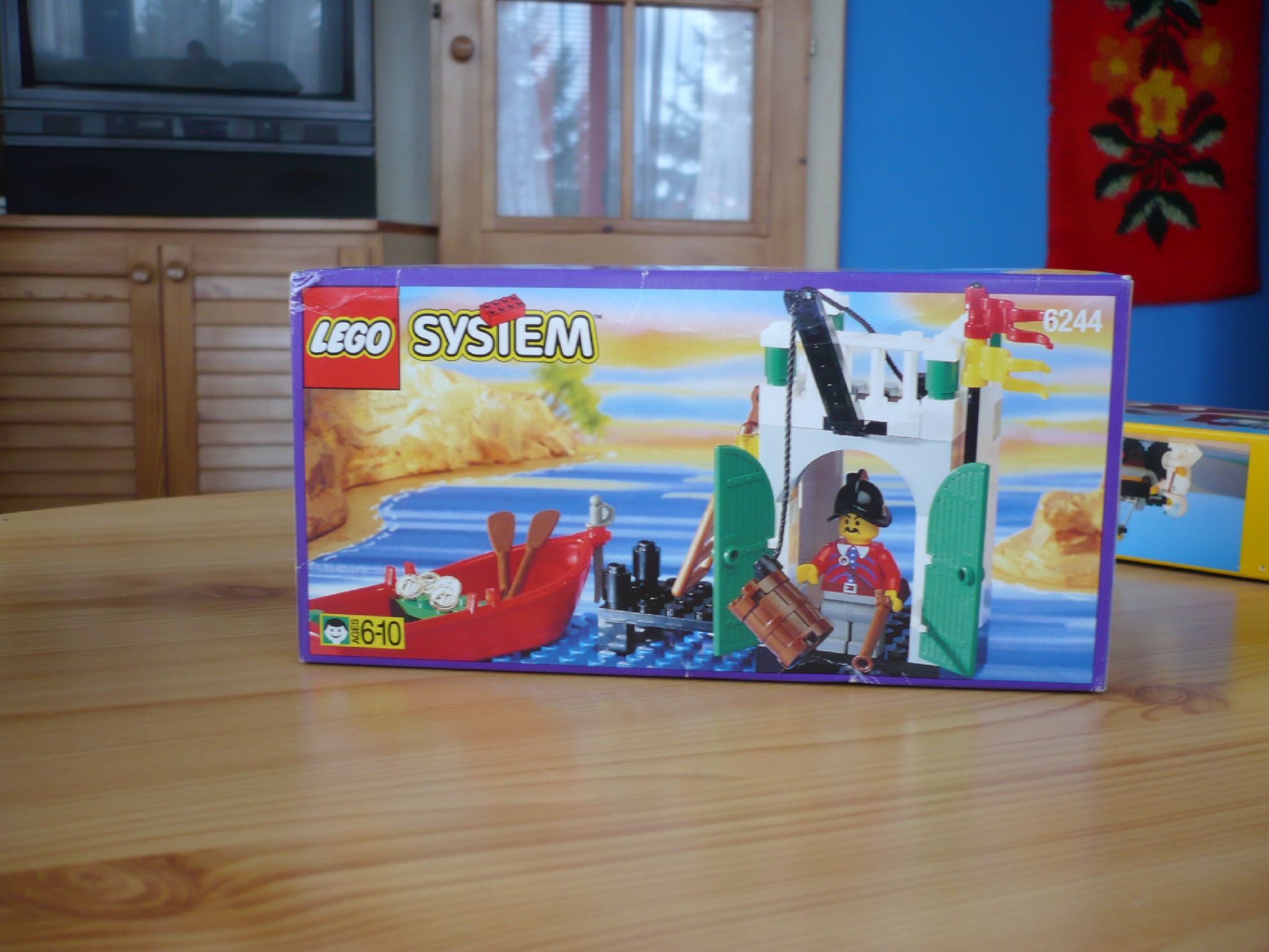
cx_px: 634
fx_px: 1283
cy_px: 476
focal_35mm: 35
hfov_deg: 52.6
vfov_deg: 40.7
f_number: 2.8
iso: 100
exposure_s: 1/20
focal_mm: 5.8
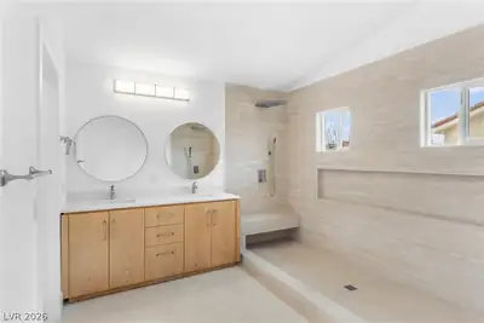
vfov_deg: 64.6
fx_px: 256
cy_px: 162
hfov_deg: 86.9
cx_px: 242
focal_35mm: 19
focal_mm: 19
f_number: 8
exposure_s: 1/2.5
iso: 400
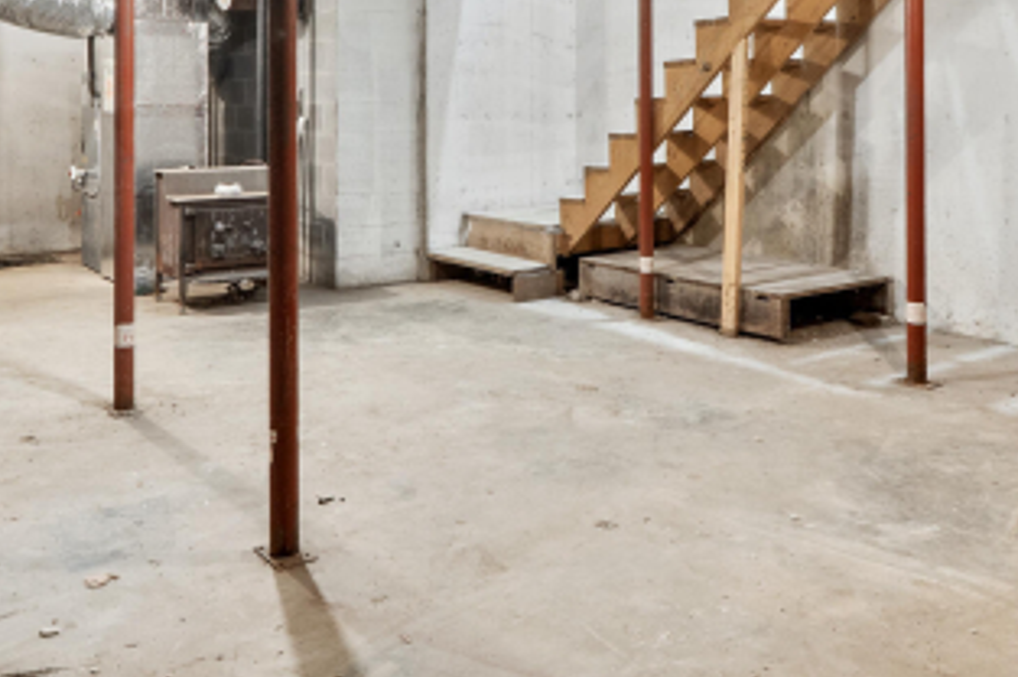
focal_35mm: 36
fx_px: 1017
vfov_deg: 35.2
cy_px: 104
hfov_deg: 53.1
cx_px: 478
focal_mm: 10
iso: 400
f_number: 9
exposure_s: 2
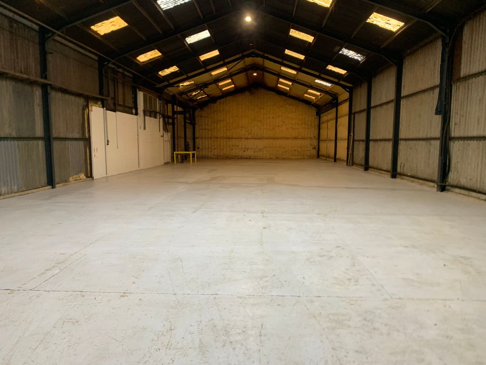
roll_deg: +0.1
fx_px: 365
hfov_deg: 67.3
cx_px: 243
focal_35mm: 26
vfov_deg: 53.1
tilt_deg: -7.7
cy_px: 182
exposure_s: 1/60
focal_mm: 4.25
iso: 125
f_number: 1.8
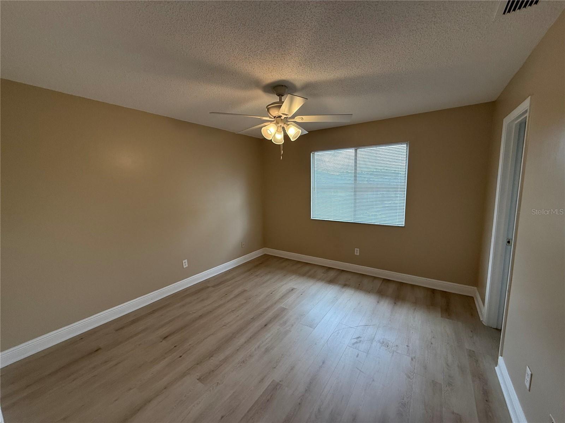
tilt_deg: -7.7
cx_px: 282
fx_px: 229
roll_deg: +1.0
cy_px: 212
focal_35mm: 14
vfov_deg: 85.7
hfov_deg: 102.1
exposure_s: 1/120
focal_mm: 2.22
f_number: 2.2
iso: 100
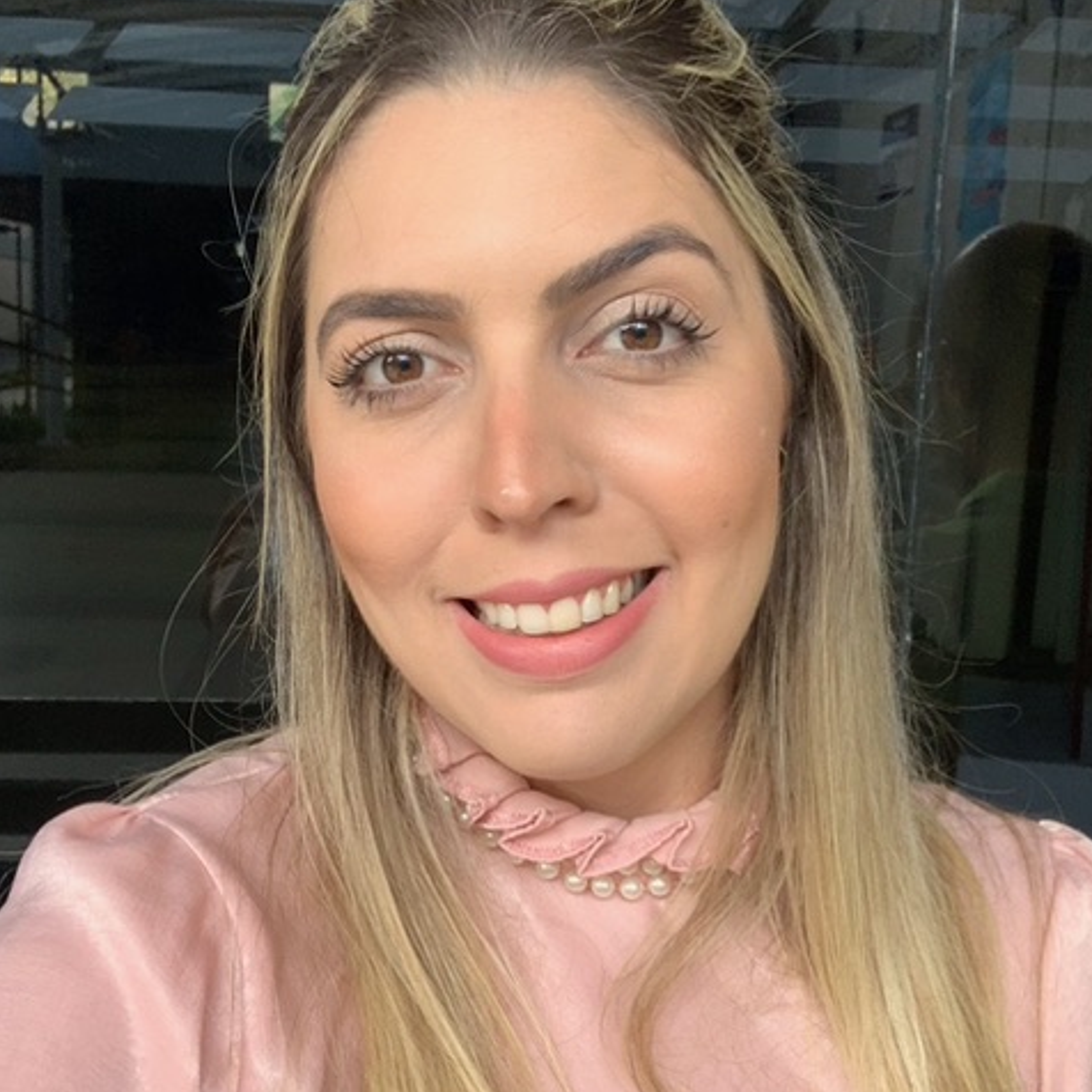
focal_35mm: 38
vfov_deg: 43.7
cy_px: 638
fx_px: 1356
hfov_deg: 43.9
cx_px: 548
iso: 50
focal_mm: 2.87
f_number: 2.2
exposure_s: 1/121
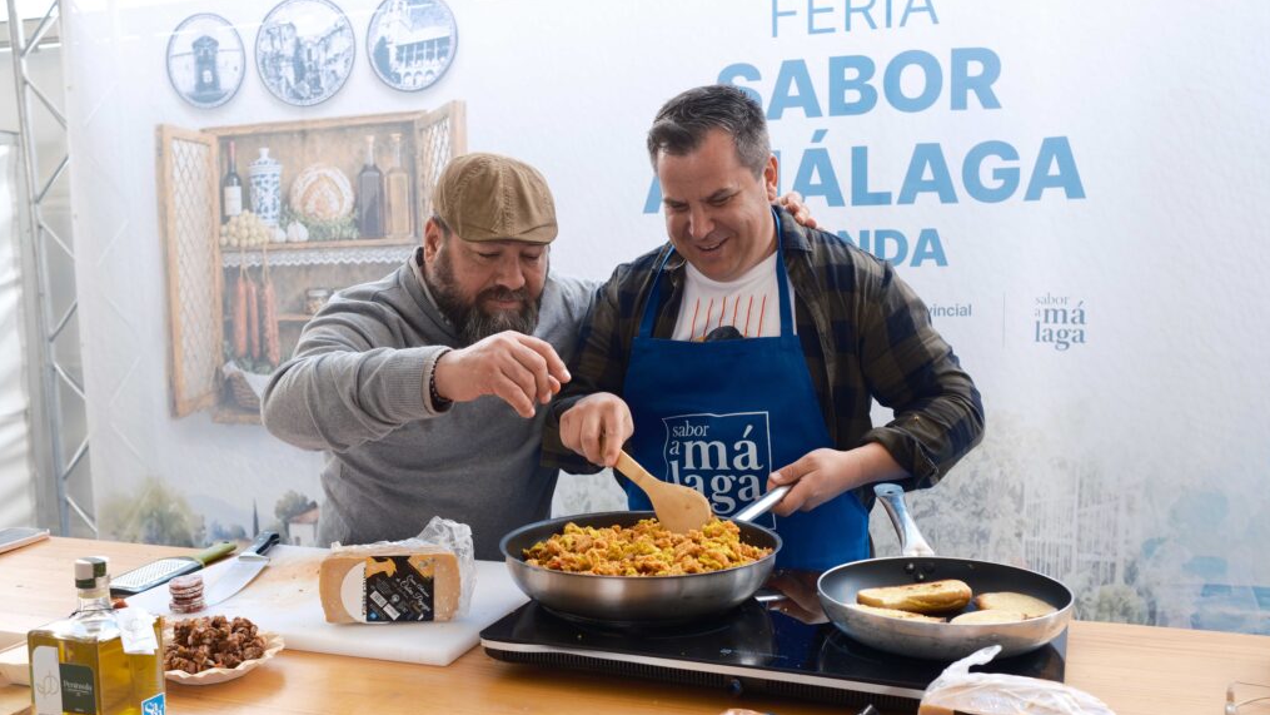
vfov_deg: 32.0
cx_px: 639
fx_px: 1246
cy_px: 404
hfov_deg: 54.0
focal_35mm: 37
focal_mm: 23
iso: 800
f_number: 4.5
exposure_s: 1/250
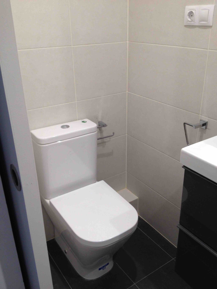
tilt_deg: -26.4
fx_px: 293
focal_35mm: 35
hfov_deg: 40.7
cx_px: 108
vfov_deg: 52.6
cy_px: 144
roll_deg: +3.5
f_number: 2.4
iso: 80
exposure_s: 1/20
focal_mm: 4.28
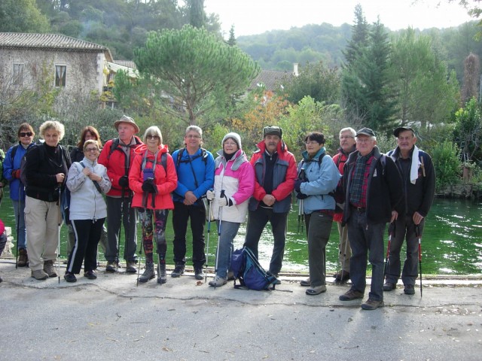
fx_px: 529
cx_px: 241
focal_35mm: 38
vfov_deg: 37.7
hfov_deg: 49.0
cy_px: 180
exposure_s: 1/140
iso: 64
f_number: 2.8
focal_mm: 7.8
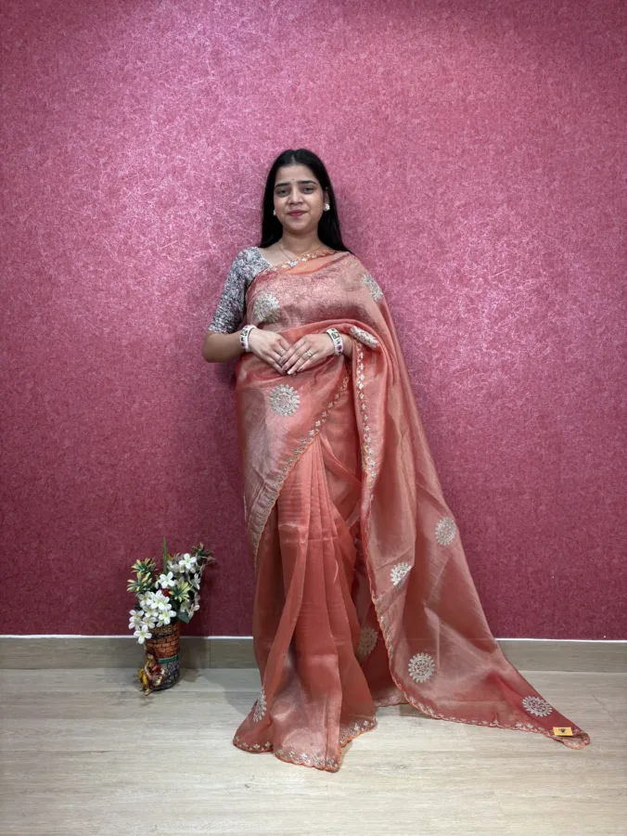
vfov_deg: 67.3
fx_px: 628
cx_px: 314
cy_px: 418
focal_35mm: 26
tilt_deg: -4.7
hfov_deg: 53.1
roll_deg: -0.3
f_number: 1.6
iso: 32
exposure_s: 1/124
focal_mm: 5.96
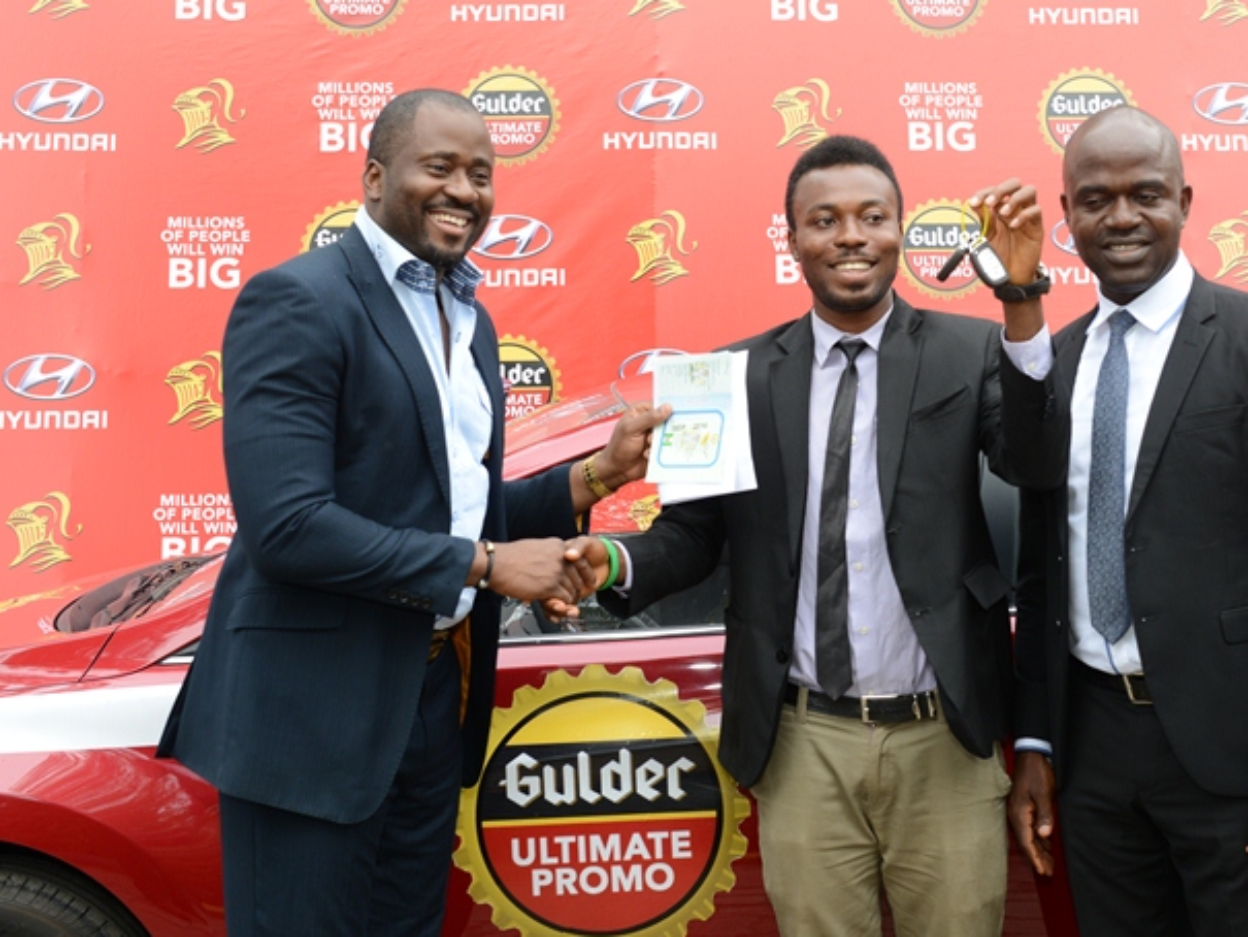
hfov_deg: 31.6
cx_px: 738
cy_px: 410
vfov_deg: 24.0
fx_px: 2200
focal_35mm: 61
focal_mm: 48
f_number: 7.1
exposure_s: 1/100
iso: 500
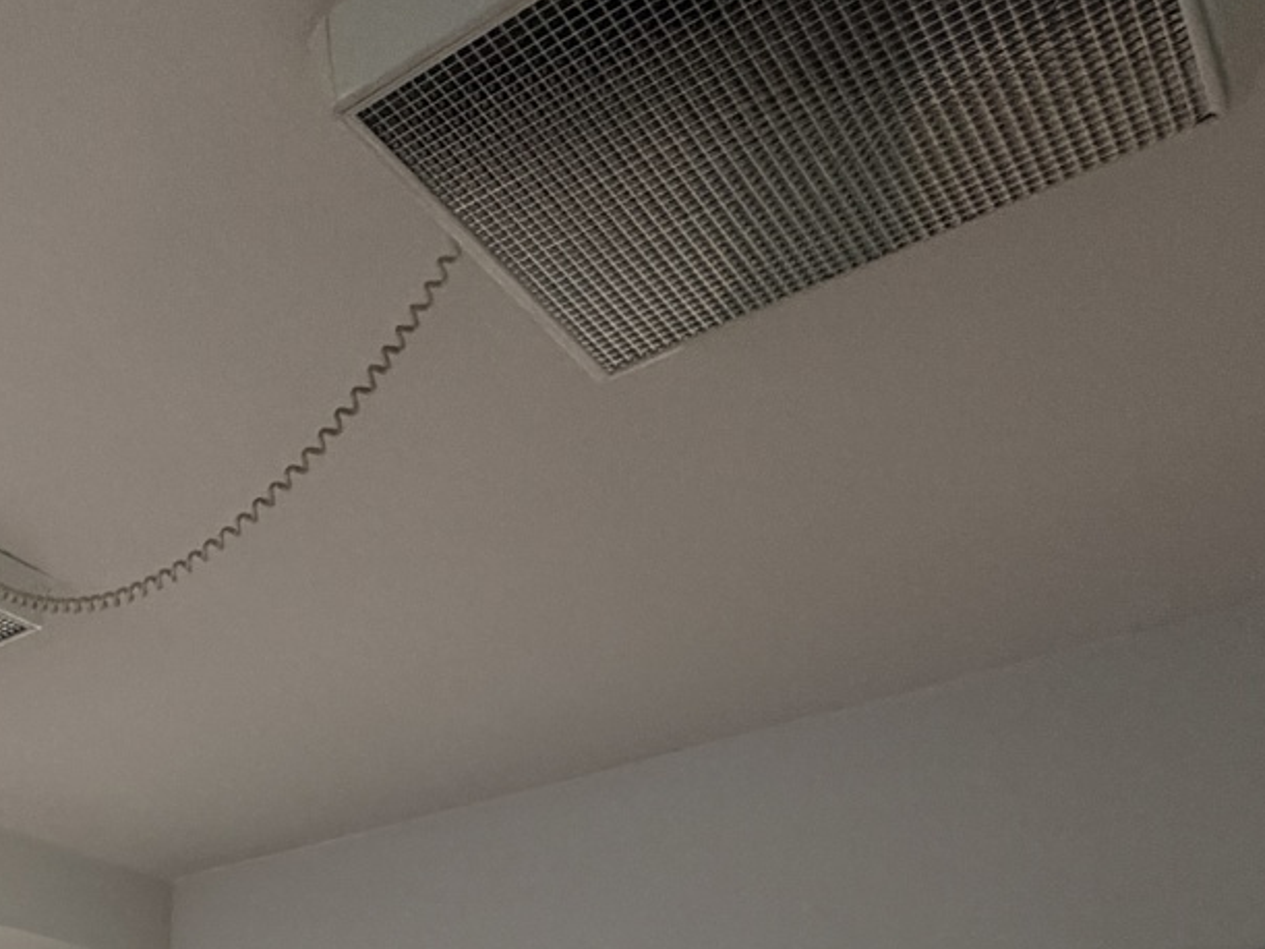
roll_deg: -0.4
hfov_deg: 36.8
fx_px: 1608
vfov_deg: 25.8
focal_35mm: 44
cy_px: 1370
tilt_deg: -1.2
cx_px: -95
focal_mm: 2.22
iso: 320
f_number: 2.2
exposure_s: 1/73
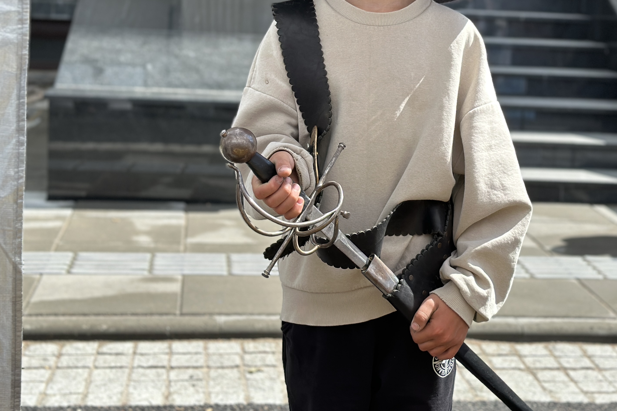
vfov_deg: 19.1
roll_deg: -2.7
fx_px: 1217
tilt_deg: -6.8
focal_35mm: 71
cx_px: 369
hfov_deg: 28.4
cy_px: 124
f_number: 1.78
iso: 80
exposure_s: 1/2028
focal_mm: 6.86
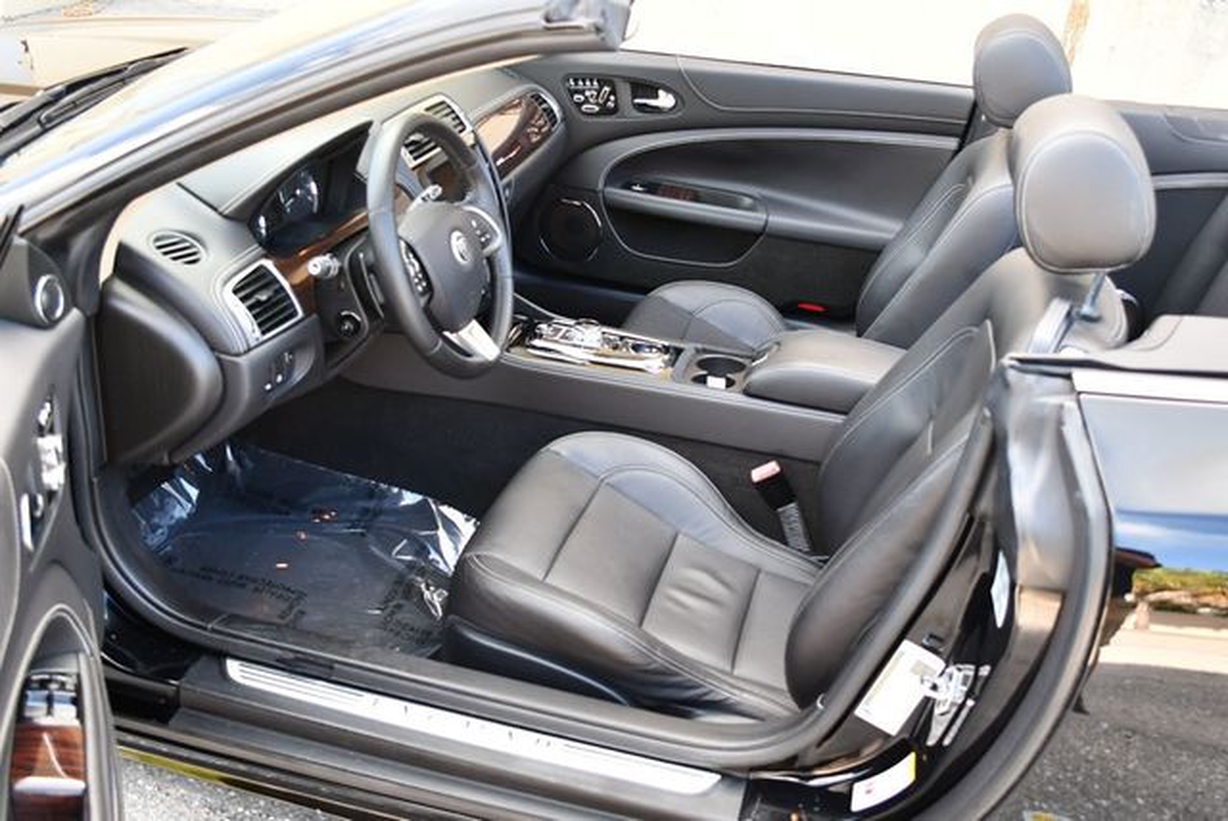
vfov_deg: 36.9
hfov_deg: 53.1
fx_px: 1229
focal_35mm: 36
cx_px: 614
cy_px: 410
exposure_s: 1/250
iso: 640
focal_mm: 18
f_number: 3.5
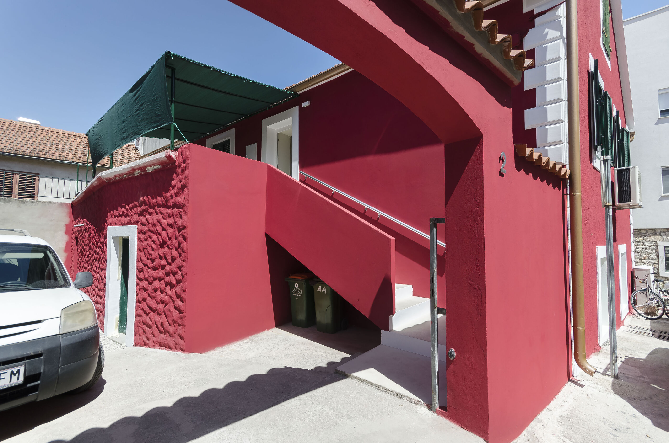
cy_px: 222
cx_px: 334
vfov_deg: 77.1
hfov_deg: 100.5
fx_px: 278
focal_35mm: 15
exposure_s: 1/400
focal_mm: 10
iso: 160
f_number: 8
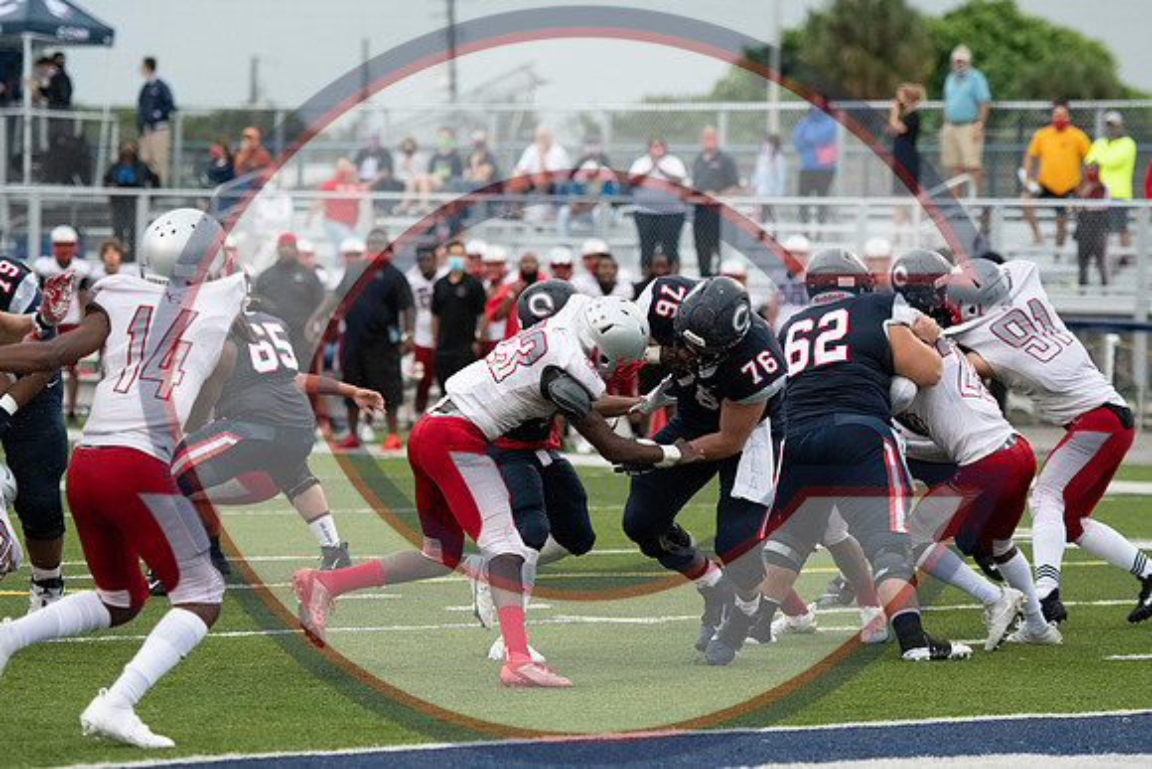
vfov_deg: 7.3
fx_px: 6001
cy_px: 384
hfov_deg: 11.0
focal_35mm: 188
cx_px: 576
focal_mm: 125
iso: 4000
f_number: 2.8
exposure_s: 1/2000
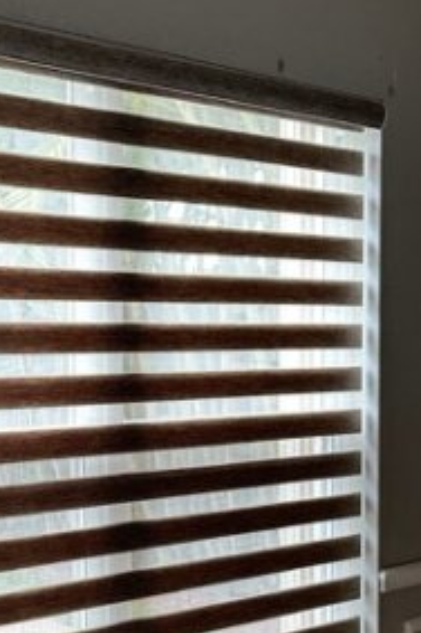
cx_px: -9
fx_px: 932
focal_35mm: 53
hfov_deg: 24.2
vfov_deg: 37.1
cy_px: 434
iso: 250
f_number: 1.78
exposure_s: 1/101
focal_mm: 6.86
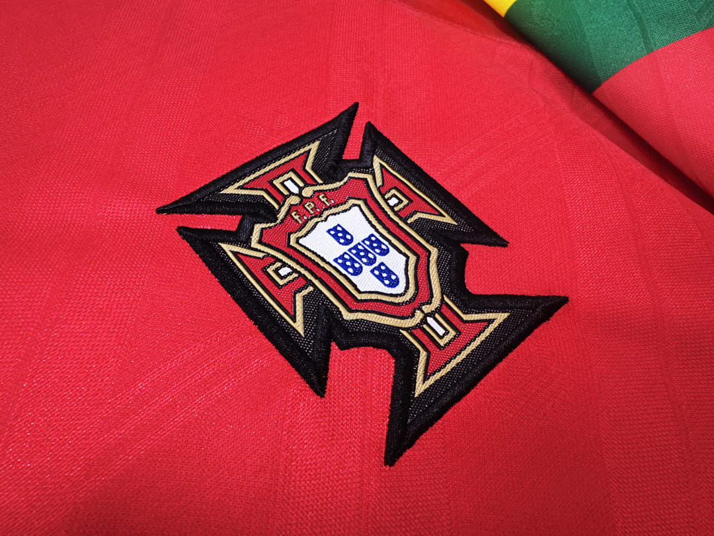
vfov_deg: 58.9
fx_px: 474
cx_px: 357
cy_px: 268
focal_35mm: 23
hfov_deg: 73.9
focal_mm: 2.59
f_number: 2.2
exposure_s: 1/100
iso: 459
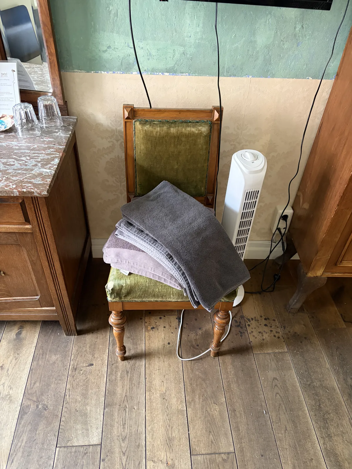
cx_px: 176
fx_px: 353
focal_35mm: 26
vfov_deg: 67.3
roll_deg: -0.7
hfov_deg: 53.1
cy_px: 234
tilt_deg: -39.9
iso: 320
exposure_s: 1/60
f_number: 1.6
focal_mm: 5.96
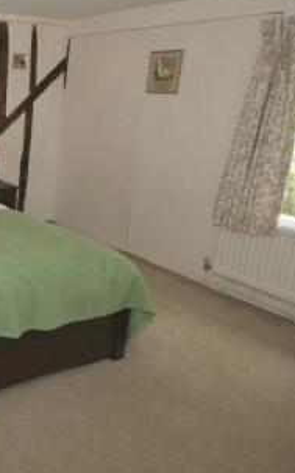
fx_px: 425
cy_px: 218
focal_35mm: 33
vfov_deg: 58.1
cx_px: -34
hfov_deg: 33.2
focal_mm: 10
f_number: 5.6
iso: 400
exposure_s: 1/60
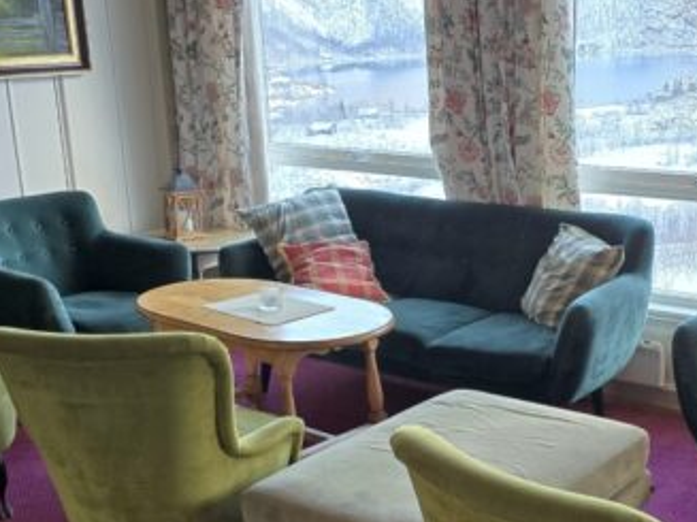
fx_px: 1087
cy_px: 358
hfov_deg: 35.0
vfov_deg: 26.8
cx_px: 490
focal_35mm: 54
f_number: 1.7
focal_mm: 6.3
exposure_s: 1/180
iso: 200
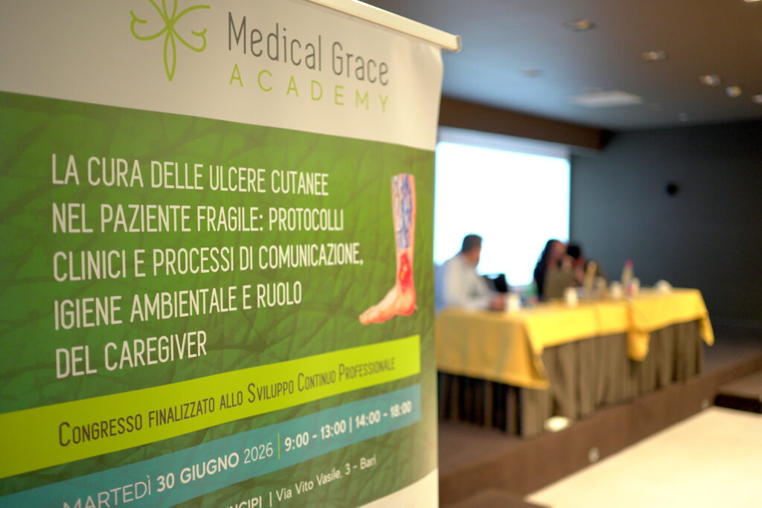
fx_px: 741
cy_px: 254
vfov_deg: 37.9
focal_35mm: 35
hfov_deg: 54.4
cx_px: 381
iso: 1600
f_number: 1.8
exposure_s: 1/100
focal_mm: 35
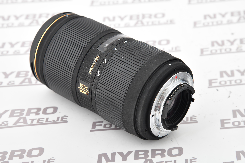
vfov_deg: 11.4
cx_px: 122
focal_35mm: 120
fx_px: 817
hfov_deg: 17.1
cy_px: 82
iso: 2500
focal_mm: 120
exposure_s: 1/200
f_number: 11
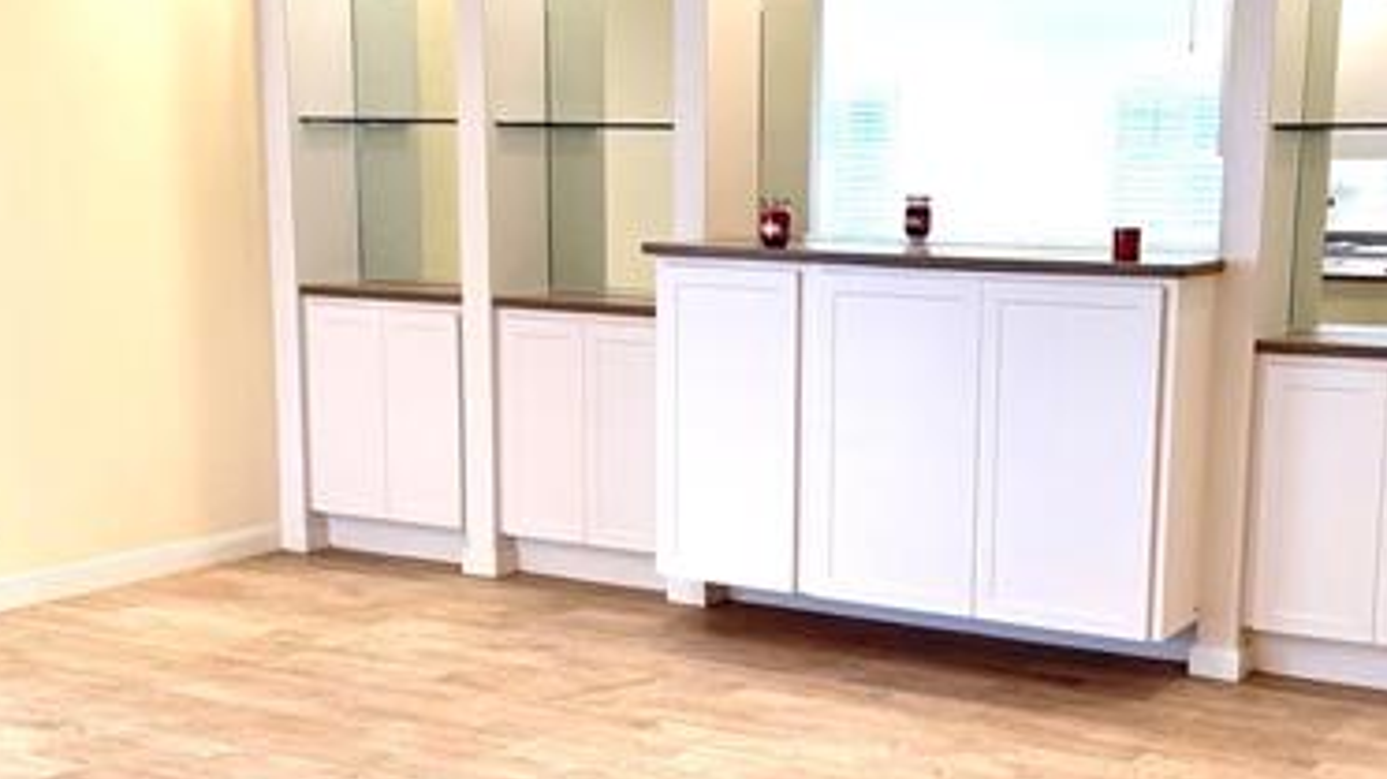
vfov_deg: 22.1
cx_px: 805
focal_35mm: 54
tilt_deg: -10.0
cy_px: 518
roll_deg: -1.0
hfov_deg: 38.4
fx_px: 1985
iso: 200
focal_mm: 6.76
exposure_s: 1/131
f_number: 1.78
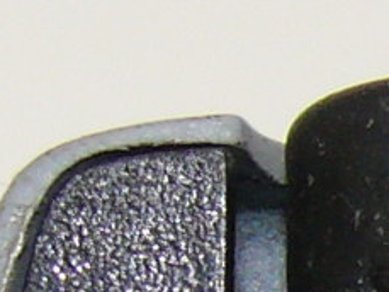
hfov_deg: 2.5
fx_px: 8781
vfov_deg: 1.9
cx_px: 1315
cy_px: 543
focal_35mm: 781
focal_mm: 14.1
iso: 100
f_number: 4
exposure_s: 1/30
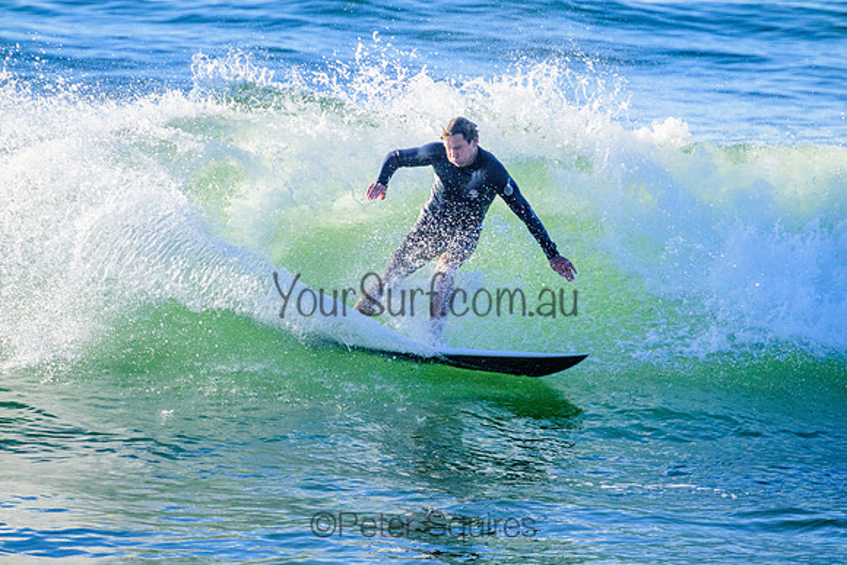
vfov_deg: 1.7
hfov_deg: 2.6
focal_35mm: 800
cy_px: 282
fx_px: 18826
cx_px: 424
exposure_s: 1/2000
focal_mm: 800
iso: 1800
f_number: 11
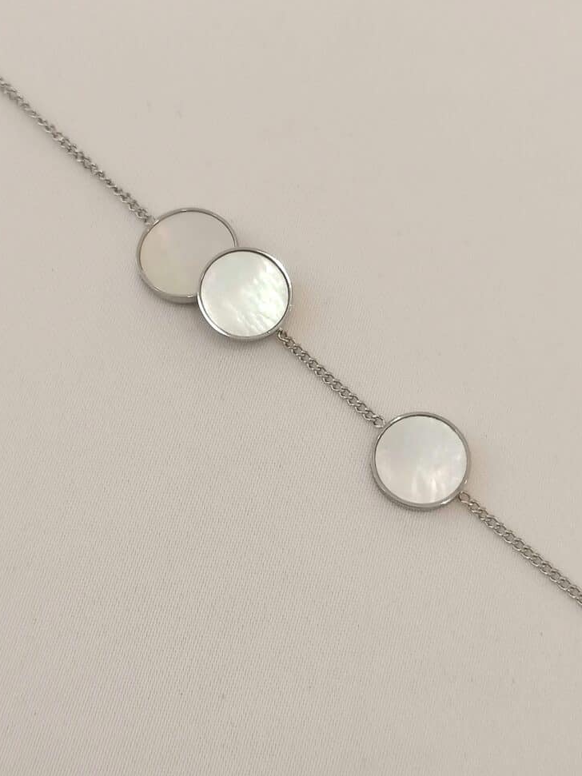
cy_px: 368
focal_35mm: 58
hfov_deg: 25.2
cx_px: 289
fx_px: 1300
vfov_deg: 33.2
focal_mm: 4.75
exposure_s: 1/50
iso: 64
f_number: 1.8
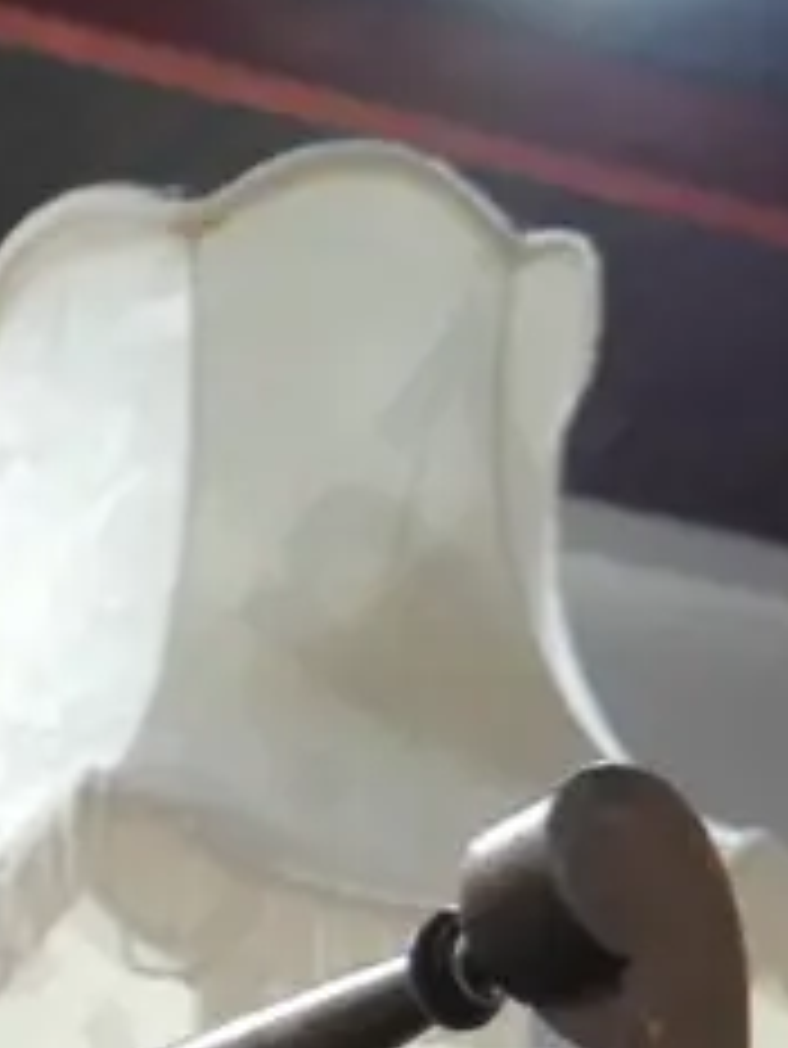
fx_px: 3730
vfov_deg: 13.4
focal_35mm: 123
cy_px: 2199
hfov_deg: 10.9
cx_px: -840
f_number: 4
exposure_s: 1/60
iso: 1000
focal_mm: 14
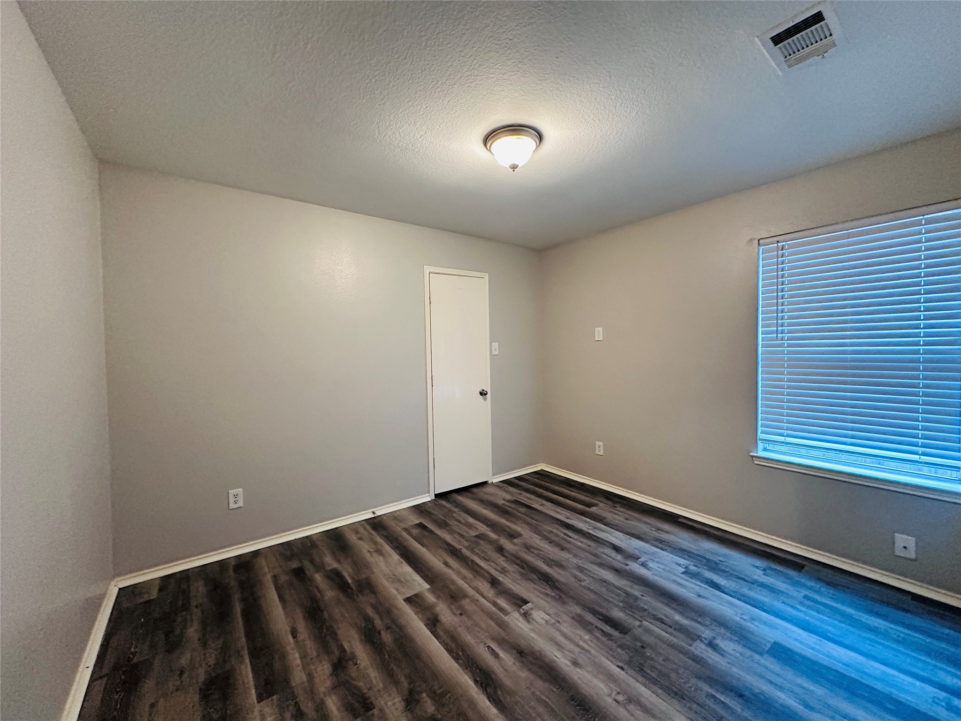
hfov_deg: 102.1
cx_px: 480
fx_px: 389
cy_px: 360
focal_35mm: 14
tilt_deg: -0.9
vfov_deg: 85.7
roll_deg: +0.4
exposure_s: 1/60
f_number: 2.2
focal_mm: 2.22
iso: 500
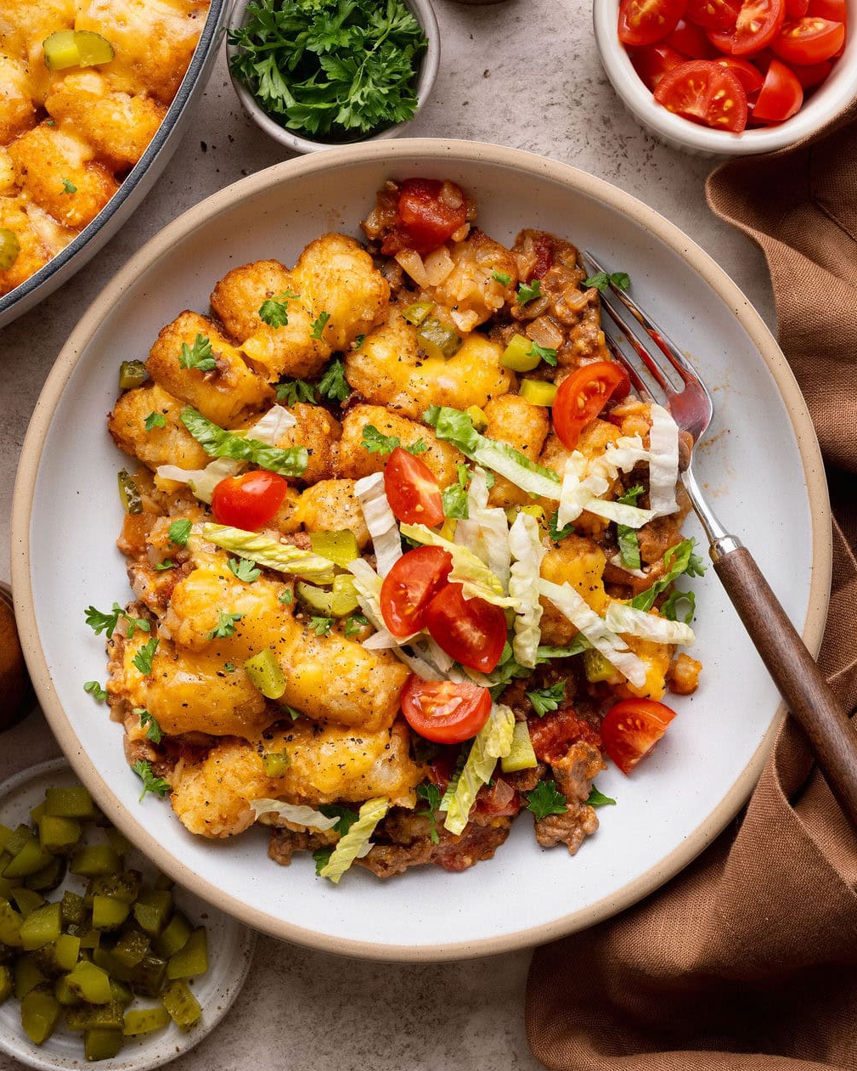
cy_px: 557
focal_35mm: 64
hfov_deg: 23.9
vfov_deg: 29.6
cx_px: 423
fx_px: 2029
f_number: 13
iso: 640
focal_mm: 56
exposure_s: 1/200
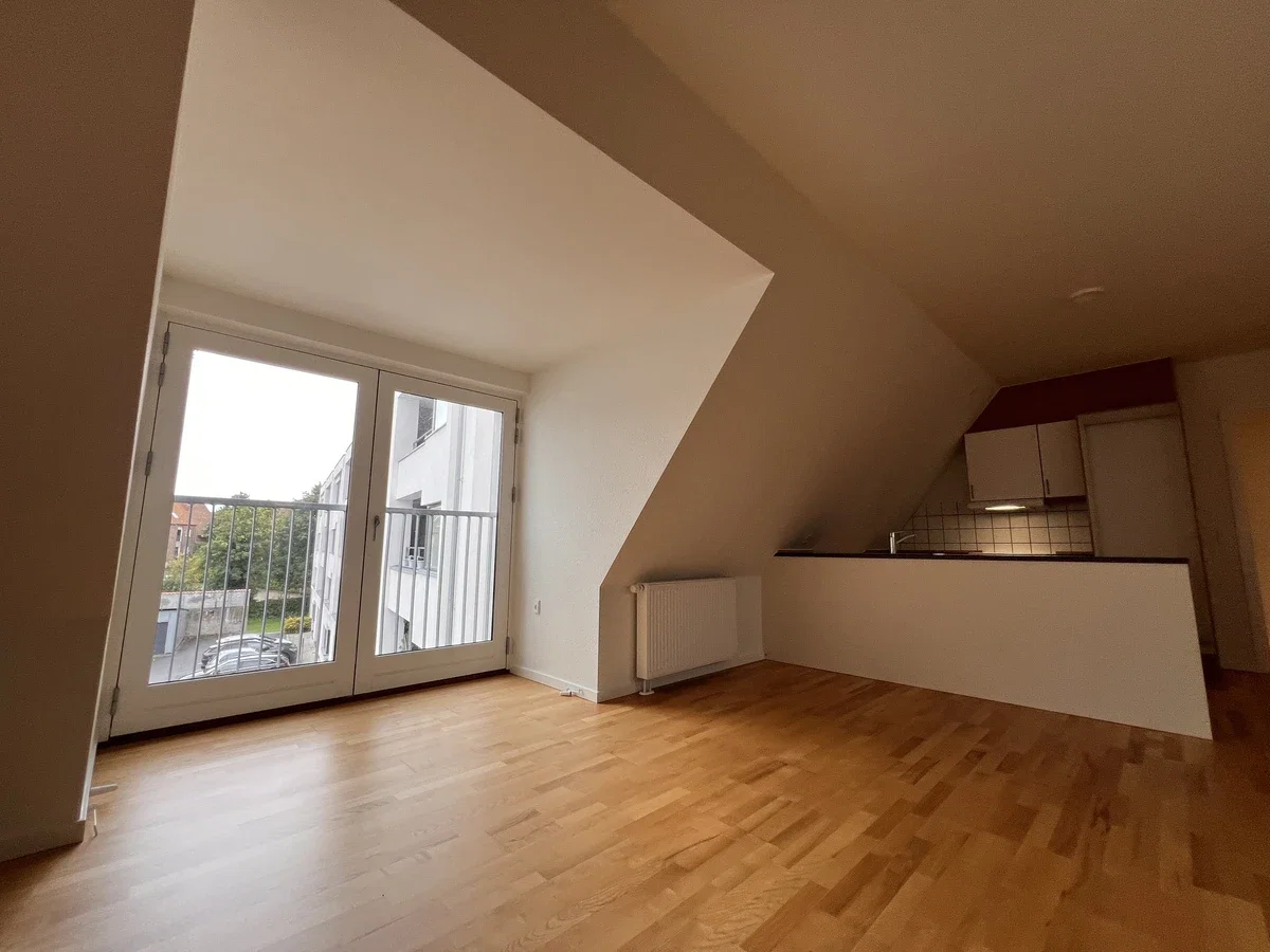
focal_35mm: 13
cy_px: 476
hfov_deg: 106.2
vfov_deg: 89.9
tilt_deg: +8.3
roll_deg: +0.0
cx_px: 635
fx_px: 477
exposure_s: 1/100
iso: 64
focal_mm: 1.57
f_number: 1.8
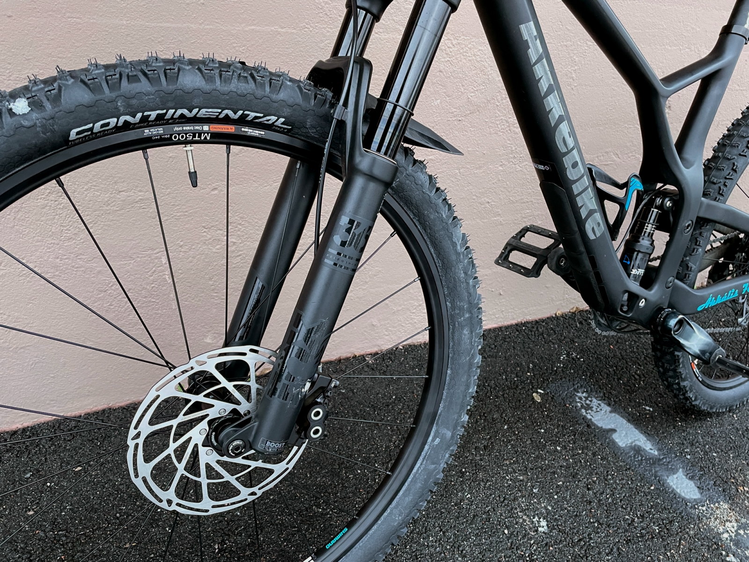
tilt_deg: -28.0
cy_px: 281
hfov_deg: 67.3
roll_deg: -5.0
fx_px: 563
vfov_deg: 53.1
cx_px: 374
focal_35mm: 26
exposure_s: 1/60
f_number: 1.6
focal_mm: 4.2
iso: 200
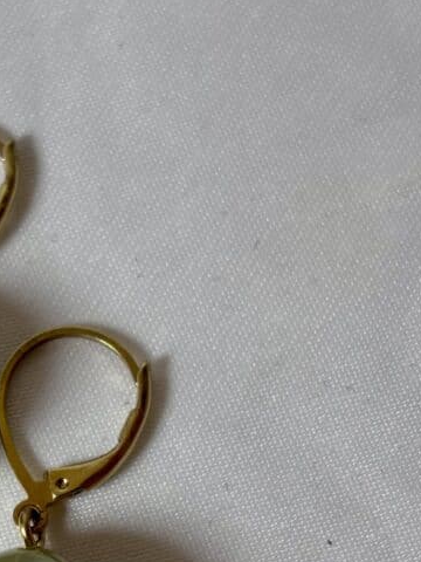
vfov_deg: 17.7
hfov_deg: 13.2
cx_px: -4
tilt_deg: -75.5
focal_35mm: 111
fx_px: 1800
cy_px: 399
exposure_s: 1/149
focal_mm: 5.96
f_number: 1.6
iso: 25
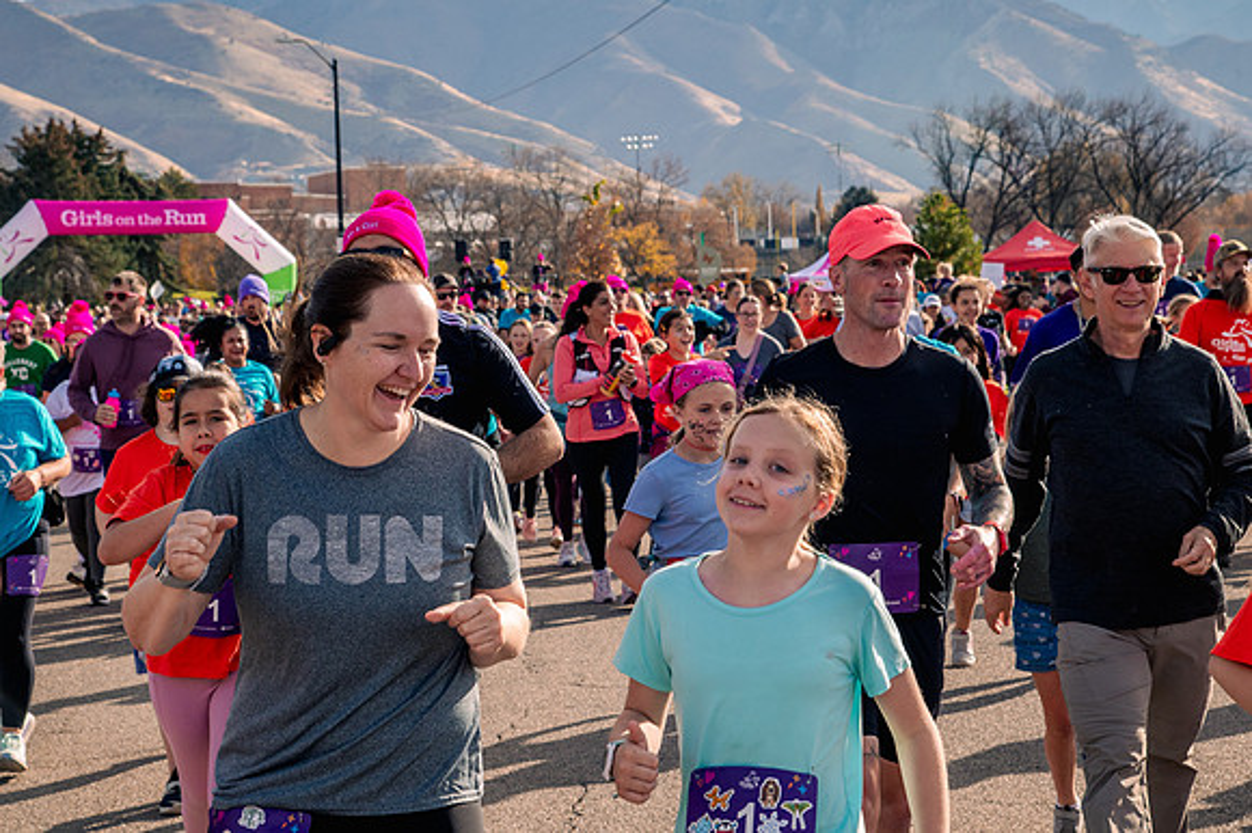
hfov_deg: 23.0
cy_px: 362
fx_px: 3073
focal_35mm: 88
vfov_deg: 15.4
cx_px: 544
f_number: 10
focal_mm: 75
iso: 800
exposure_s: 1/1000
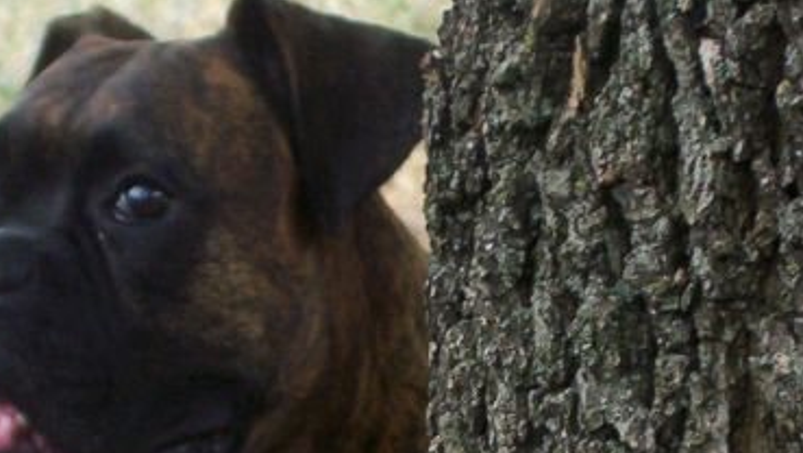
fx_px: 4346
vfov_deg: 6.0
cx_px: 359
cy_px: 401
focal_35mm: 204
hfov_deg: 10.6
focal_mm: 16.61
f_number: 4.72
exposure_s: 1/150
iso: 100
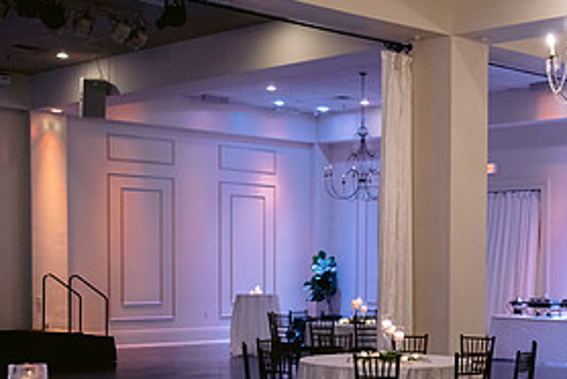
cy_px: 335
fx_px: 1151
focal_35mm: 73
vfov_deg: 18.4
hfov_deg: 27.4
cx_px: 400
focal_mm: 35
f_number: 2.2
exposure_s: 1/100
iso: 1600
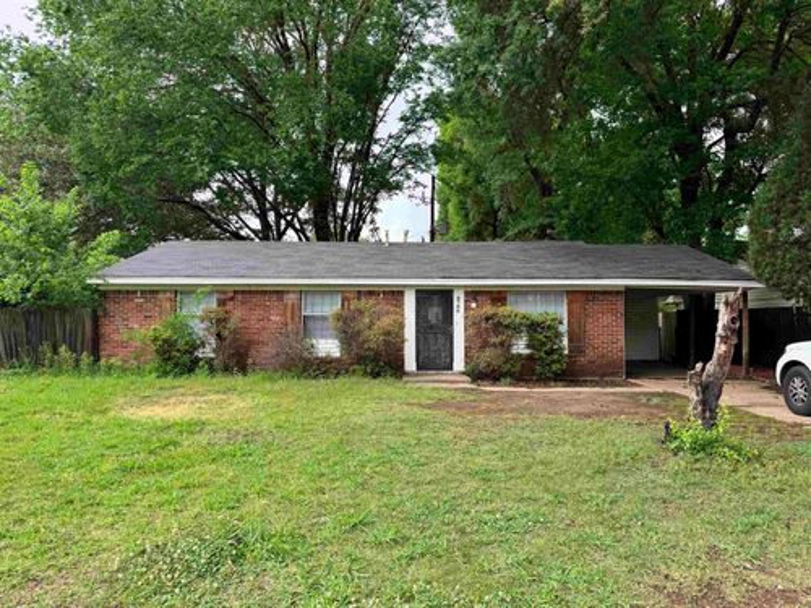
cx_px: 406
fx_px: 562
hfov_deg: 71.6
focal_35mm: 24
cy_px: 304
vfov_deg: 56.8
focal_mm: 6.76
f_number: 1.78
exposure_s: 1/200
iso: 64
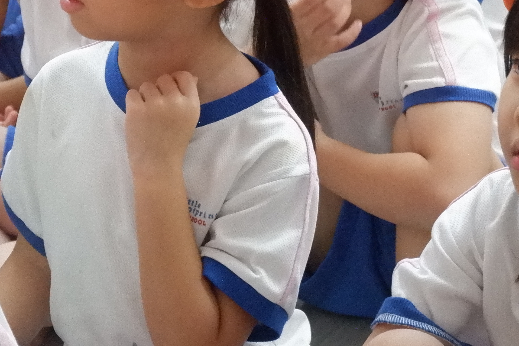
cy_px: 12
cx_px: 279
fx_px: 2321
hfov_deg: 12.8
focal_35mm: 161
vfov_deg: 8.5
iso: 6400
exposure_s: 1/110
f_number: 5.3
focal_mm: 40.2
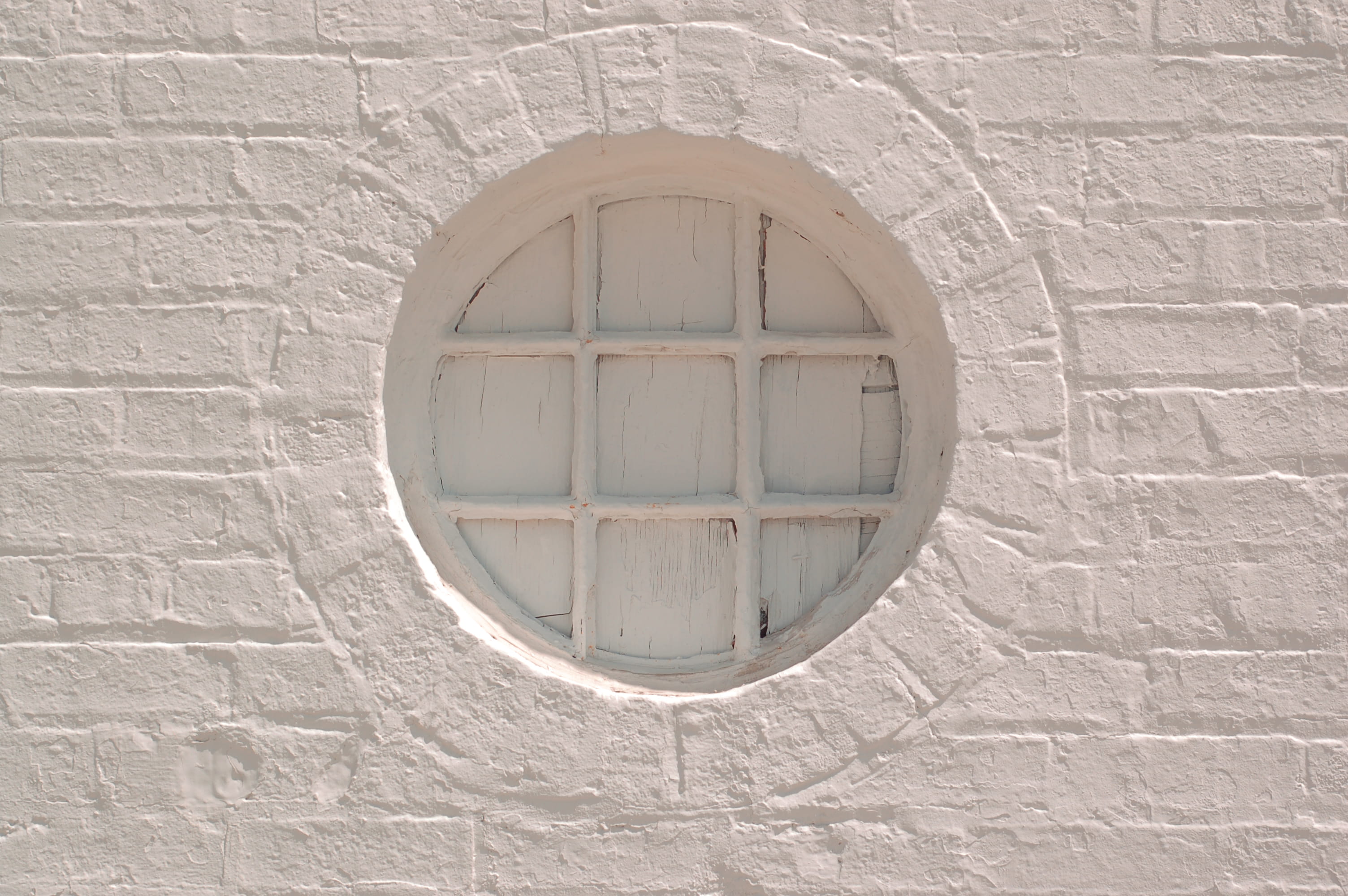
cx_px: 674
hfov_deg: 27.0
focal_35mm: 75
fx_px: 2806
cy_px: 448
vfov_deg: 18.1
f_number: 3.5
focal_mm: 50
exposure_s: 1/4000
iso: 200
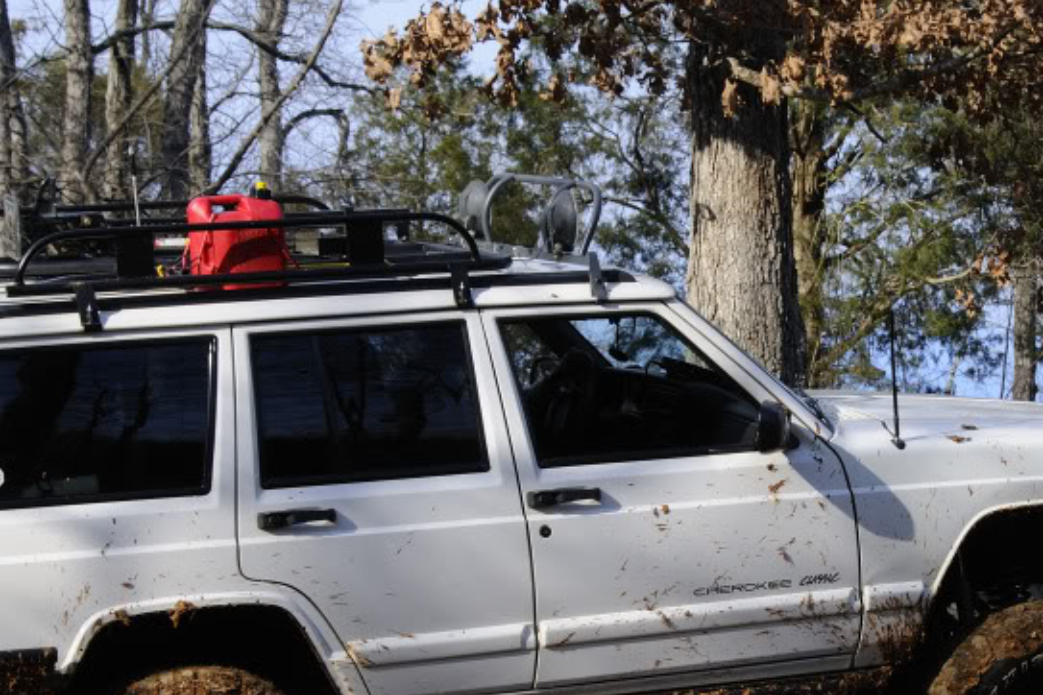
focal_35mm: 147
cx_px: 768
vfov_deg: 9.3
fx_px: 4259
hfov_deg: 13.9
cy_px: 513
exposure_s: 1/125
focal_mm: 52
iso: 200
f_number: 11
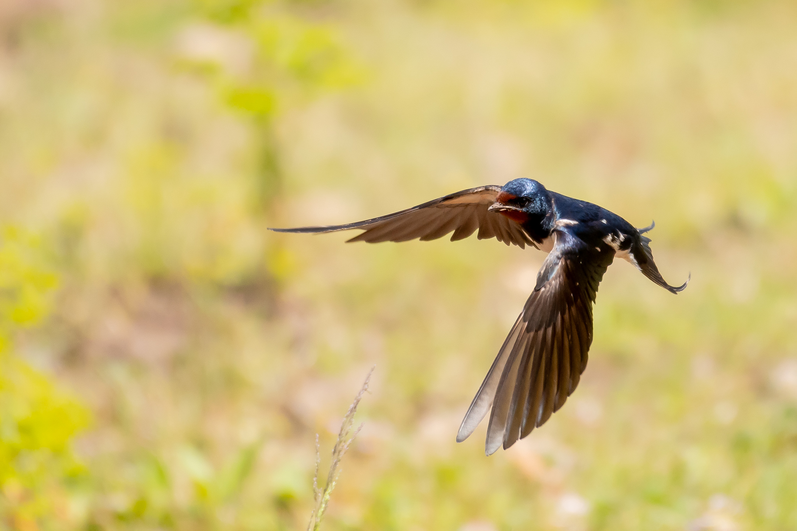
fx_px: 16602
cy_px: 266
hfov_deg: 2.8
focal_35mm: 750
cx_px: 398
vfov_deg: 1.8
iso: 800
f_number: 5.6
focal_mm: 500
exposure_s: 1/3200
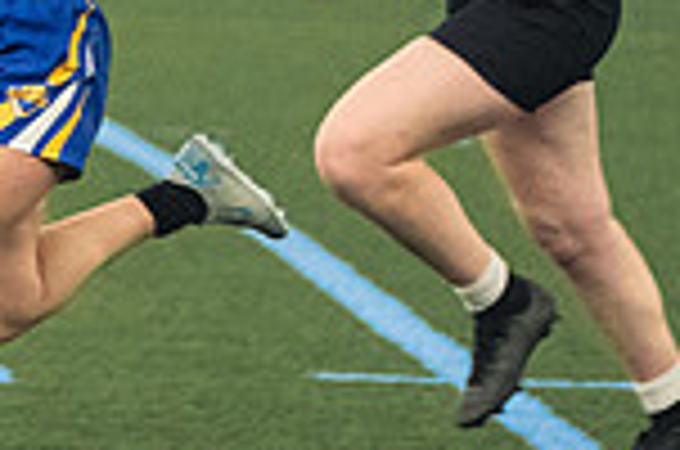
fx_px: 14665
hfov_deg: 2.7
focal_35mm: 778
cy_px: 198
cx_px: -243
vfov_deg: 1.8
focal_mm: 135
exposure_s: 1/500
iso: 8000
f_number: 2.8
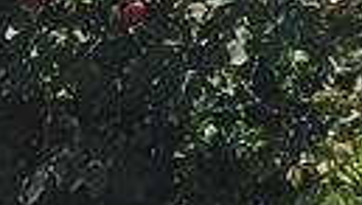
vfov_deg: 4.5
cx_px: 1002
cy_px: -615
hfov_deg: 7.7
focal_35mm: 250
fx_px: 2403
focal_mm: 4.15
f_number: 2.2
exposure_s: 1/1709
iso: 25
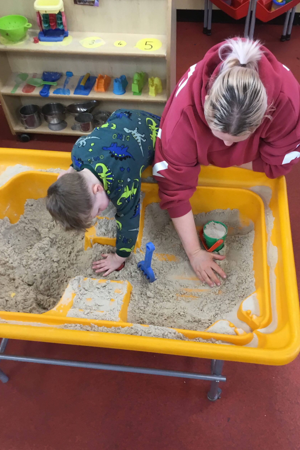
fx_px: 413
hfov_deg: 39.9
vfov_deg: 57.2
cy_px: 228
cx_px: 171
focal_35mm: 33
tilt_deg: -48.3
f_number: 2.4
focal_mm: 3.3
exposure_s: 1/33
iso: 80
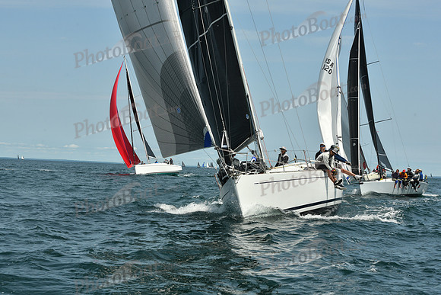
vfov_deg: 19.5
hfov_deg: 28.8
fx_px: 858
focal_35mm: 70
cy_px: 148
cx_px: 220
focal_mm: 70
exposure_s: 1/1000
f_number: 11
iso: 320
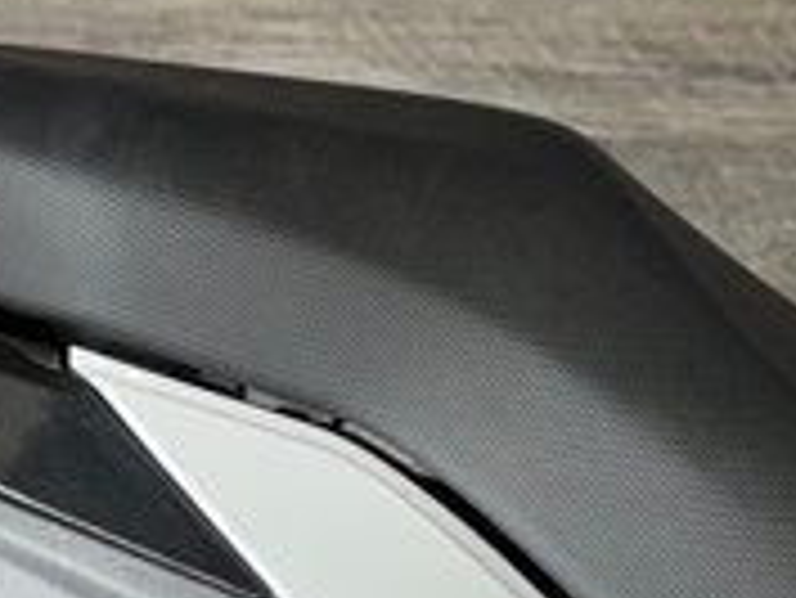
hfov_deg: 14.1
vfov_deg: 10.7
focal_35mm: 139
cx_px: 616
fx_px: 3198
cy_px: 400
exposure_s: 1/29
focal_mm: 6.76
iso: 80
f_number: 1.78
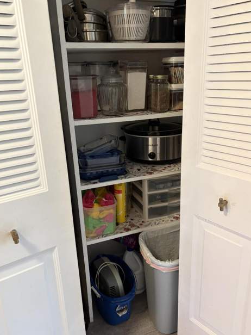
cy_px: 162
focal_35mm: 27
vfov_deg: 65.3
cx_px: 126
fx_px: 261
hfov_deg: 51.4
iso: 320
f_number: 1.6
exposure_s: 1/60
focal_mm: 5.96
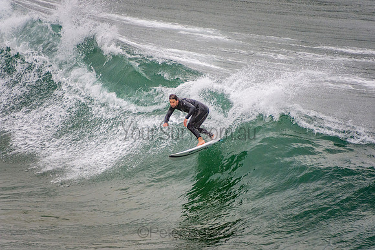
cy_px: 125
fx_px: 6251
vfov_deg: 2.3
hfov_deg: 3.4
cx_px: 188
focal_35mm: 600
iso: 1100
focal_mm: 400
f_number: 5.6
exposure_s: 1/800
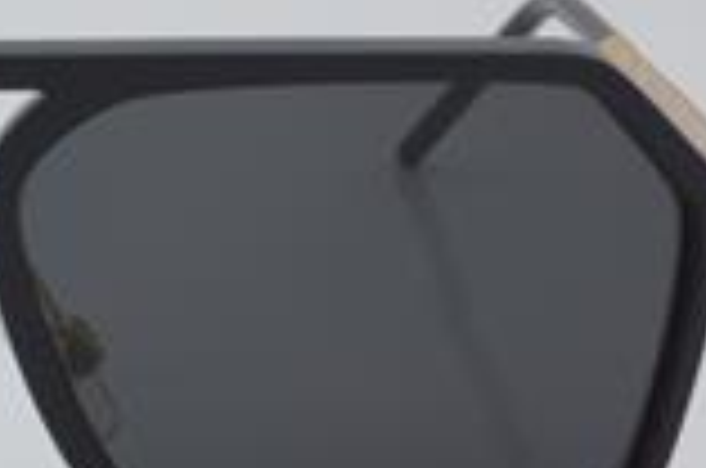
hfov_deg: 9.7
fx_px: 4115
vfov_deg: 6.5
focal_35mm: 210
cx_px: -103
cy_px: 302
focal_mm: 55
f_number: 32
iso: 100
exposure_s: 1/4
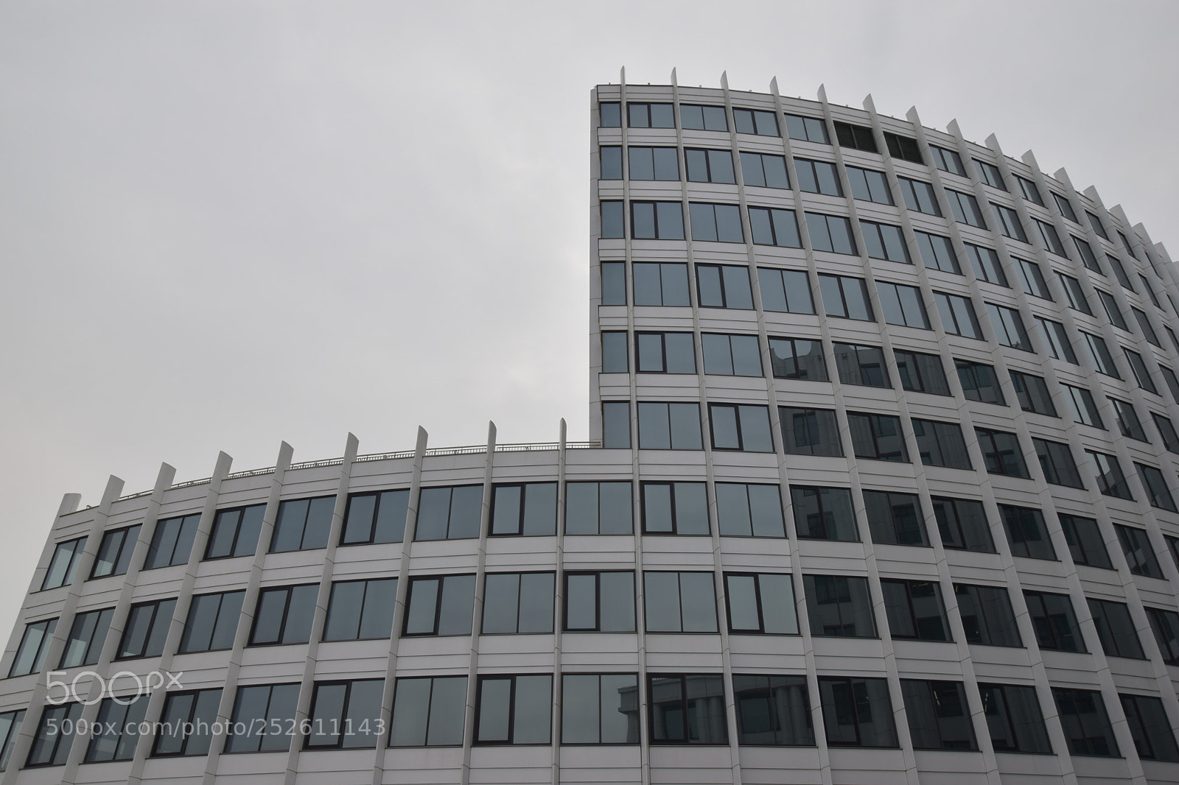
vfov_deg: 47.9
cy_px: 392
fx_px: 884
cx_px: 590
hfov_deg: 67.4
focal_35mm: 27
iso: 100
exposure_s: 1/500
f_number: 5.6
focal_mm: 18
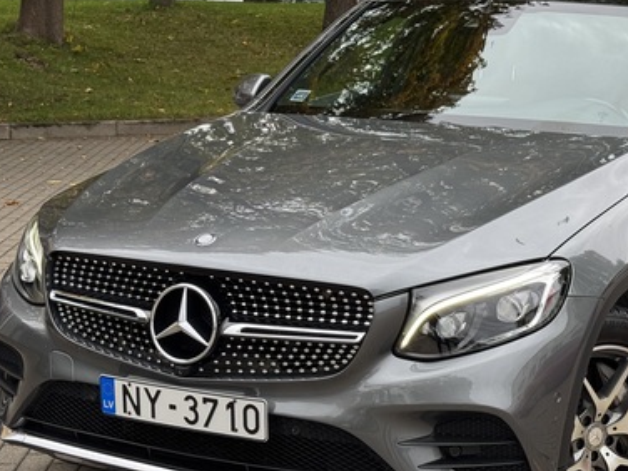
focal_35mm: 81
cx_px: 425
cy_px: 204
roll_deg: -0.5
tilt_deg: -7.8
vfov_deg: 18.2
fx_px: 1469
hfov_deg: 24.0
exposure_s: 1/336
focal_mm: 6.76
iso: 64
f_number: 1.78
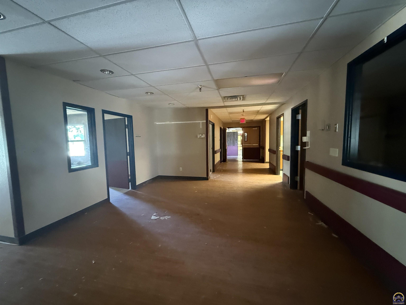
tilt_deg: -4.8
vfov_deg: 85.7
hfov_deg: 102.1
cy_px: 152
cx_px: 203
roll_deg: +1.3
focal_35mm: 14
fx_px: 164
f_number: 2.2
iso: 1250
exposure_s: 1/30
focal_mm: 2.22
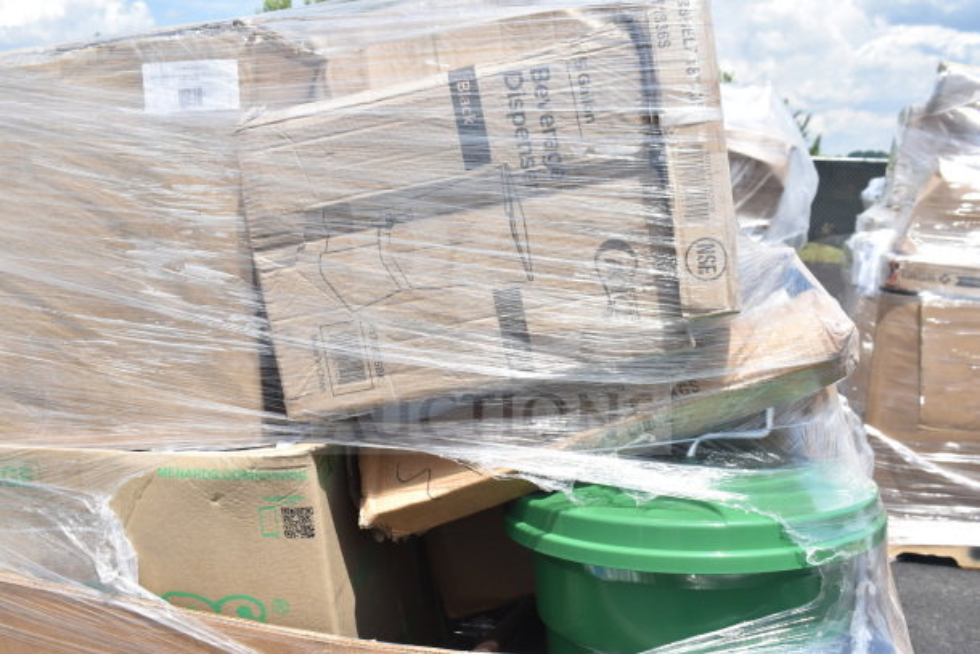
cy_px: 327
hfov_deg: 55.1
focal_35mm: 34
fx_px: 939
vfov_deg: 38.4
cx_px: 490
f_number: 7.1
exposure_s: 1/500
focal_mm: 23
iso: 200
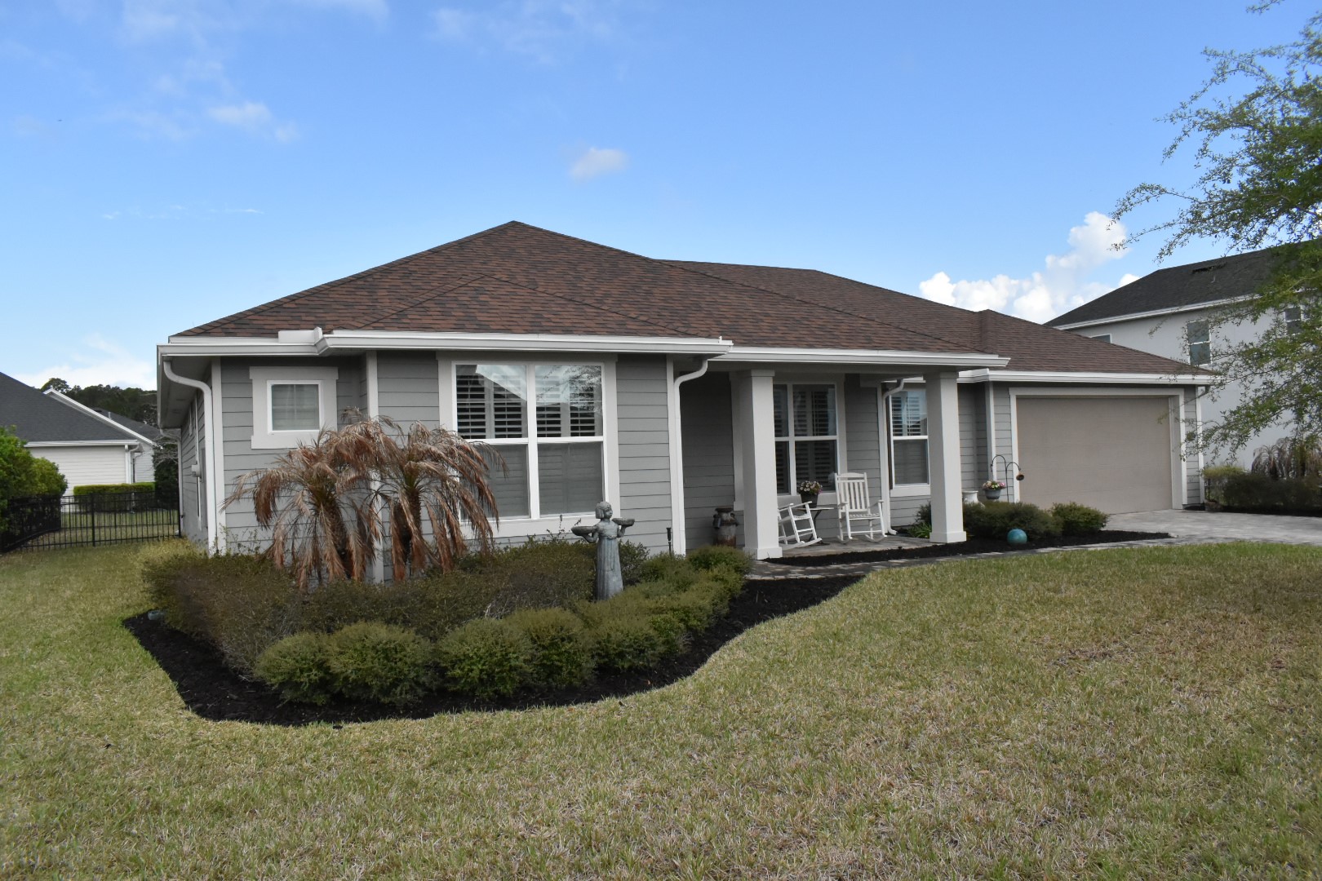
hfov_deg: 67.4
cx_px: 661
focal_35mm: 27
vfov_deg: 47.9
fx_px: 991
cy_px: 440
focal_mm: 18
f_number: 10
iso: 2500
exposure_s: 1/4000
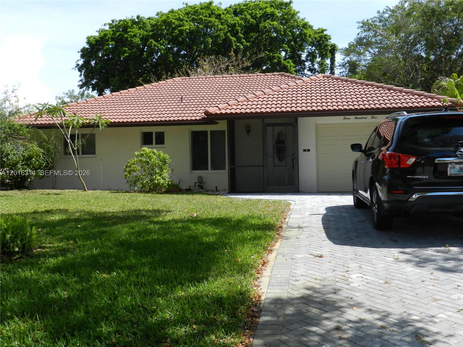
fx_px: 508
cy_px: 174
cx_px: 232
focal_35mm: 38
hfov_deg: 49.0
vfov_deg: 37.7
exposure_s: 1/400
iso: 160
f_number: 5.6
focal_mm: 6.7
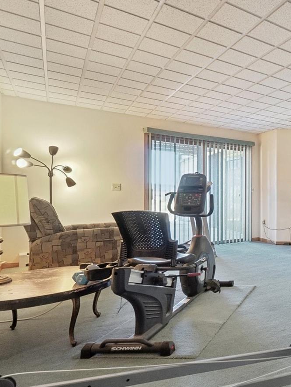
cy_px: 198
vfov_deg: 67.3
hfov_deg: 40.3
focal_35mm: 26
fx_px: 291
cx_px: 336
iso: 400
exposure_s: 1/4
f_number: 9
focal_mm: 10
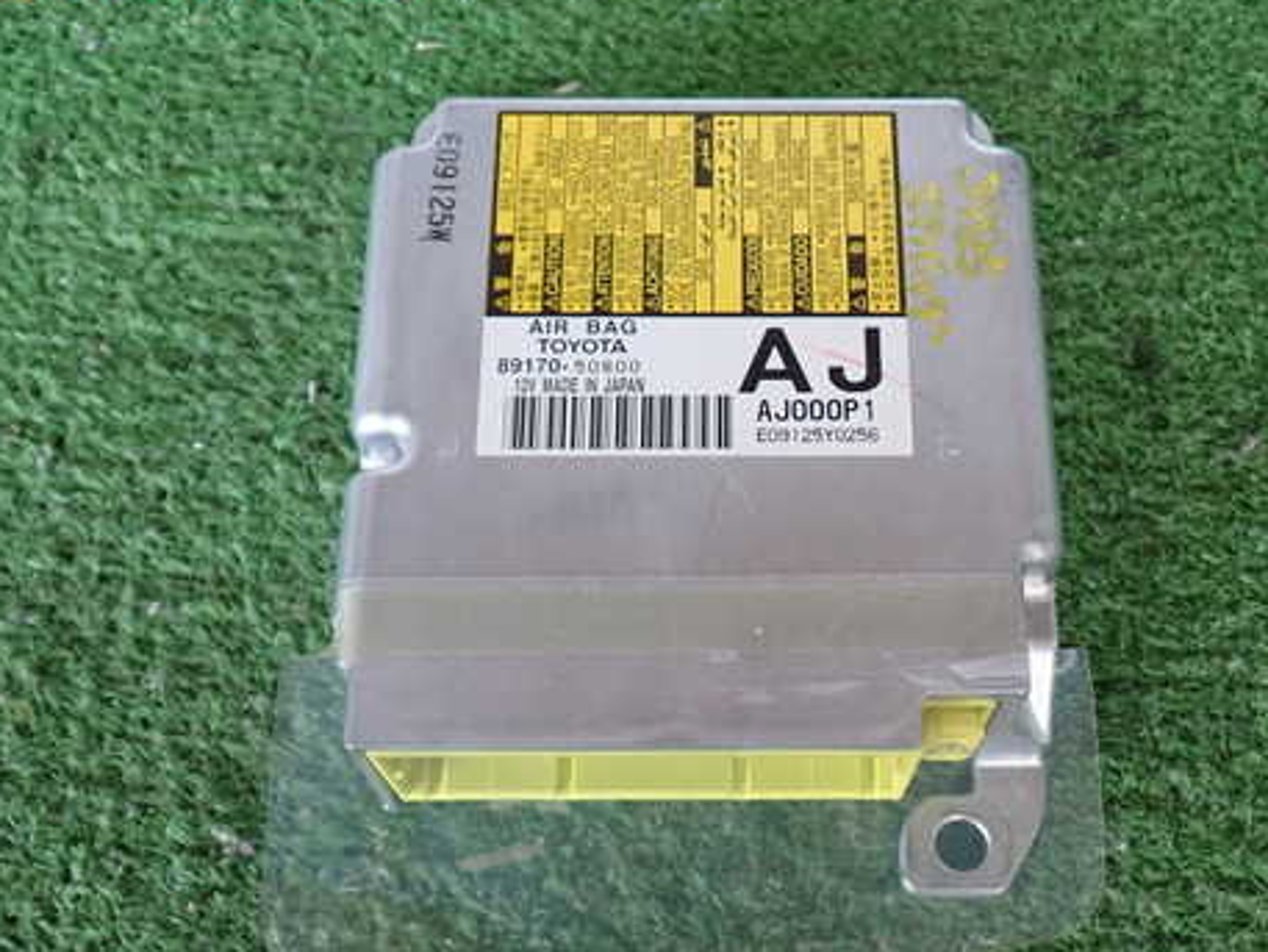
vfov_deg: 34.3
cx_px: 732
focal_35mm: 42
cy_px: 561
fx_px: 1539
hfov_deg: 44.6
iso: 200
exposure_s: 1/50
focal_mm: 5.79
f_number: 2.4
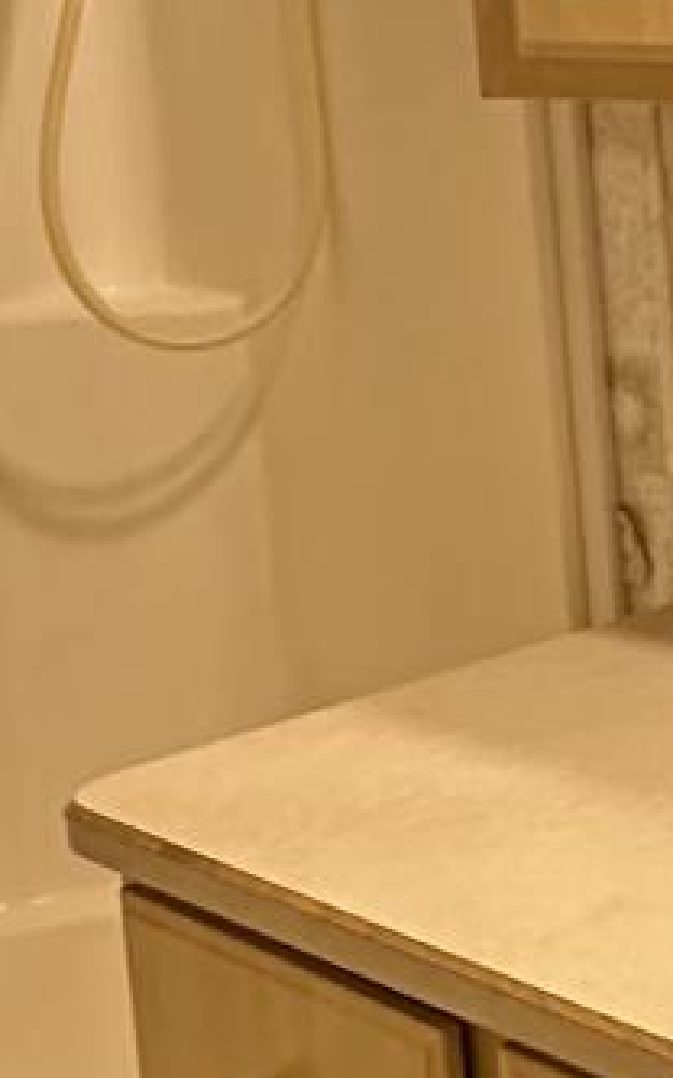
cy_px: 253
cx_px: 1433
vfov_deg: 23.0
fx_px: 2613
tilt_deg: -8.2
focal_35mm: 89
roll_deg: +1.1
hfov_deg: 12.5
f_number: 2.2
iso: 400
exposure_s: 1/60
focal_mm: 2.22
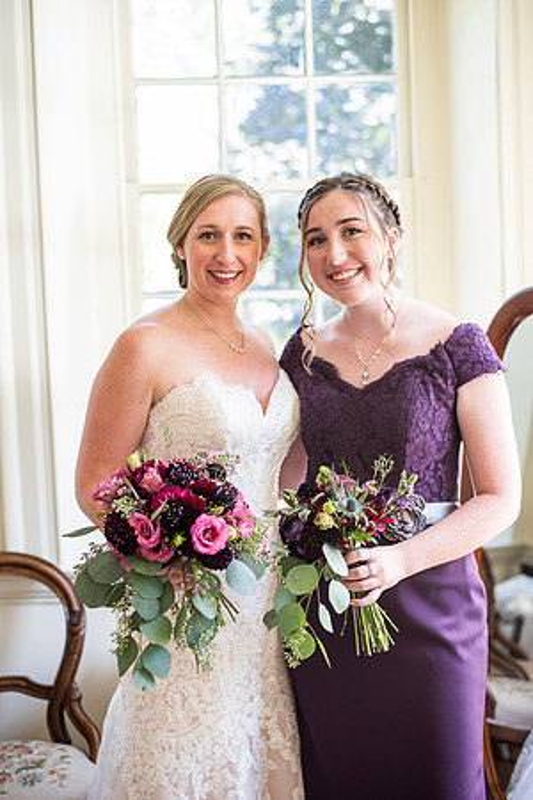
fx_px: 1110
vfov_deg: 39.6
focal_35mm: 50
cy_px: 400
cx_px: 266
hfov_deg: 27.0
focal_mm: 50
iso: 640
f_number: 2.5
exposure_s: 1/320
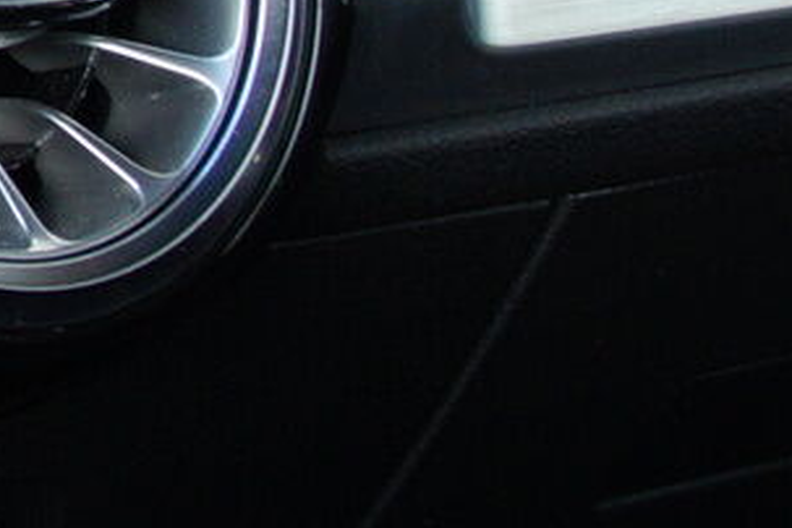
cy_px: -353
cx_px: -727
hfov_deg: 11.1
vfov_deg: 7.8
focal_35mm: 171
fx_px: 3762
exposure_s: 1/50
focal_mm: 18
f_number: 4.5
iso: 250
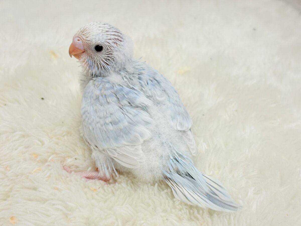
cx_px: 150
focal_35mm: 52
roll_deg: +0.3
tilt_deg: -36.7
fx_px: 452
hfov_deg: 36.8
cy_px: 113
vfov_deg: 28.0
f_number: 1.6
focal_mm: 5.96
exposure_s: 1/100
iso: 50
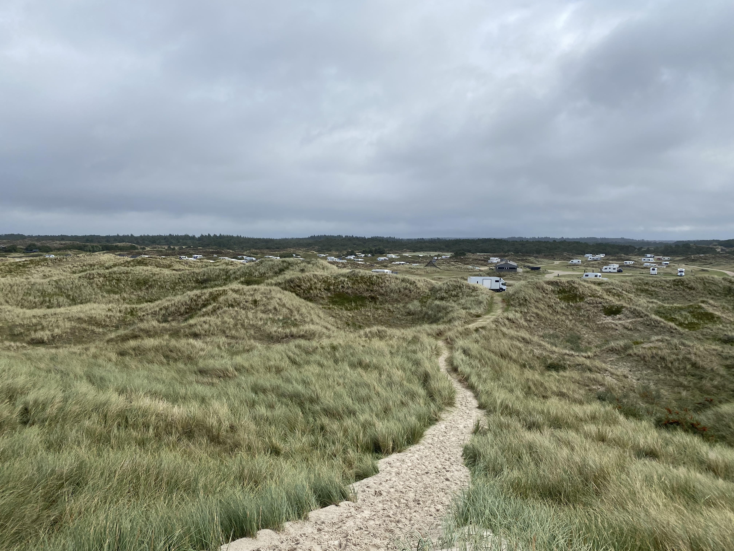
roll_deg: -0.7
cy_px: 276
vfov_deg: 53.1
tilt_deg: -4.3
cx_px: 367
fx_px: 551
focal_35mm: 26
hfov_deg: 67.3
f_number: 1.8
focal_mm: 4.25
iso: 32
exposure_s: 1/4608
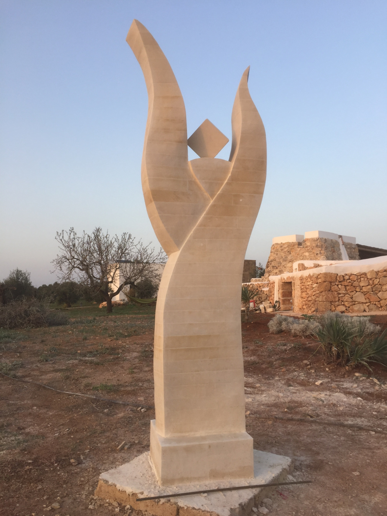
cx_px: 194
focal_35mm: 29
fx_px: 432
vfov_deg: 61.7
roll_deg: -0.5
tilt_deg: +3.8
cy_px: 258
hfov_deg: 48.2
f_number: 2.2
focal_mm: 4.15
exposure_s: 1/324
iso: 32
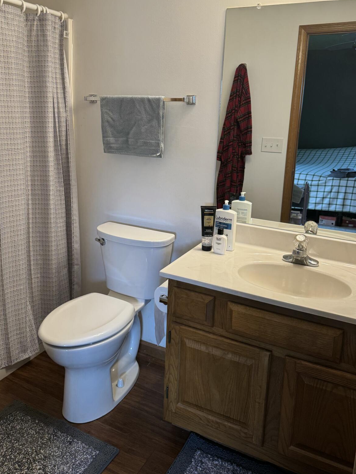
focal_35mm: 31
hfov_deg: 45.3
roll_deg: -1.6
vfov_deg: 57.8
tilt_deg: -10.5
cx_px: 155
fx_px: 425
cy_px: 185
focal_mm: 6.76
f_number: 1.78
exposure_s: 1/120
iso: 200
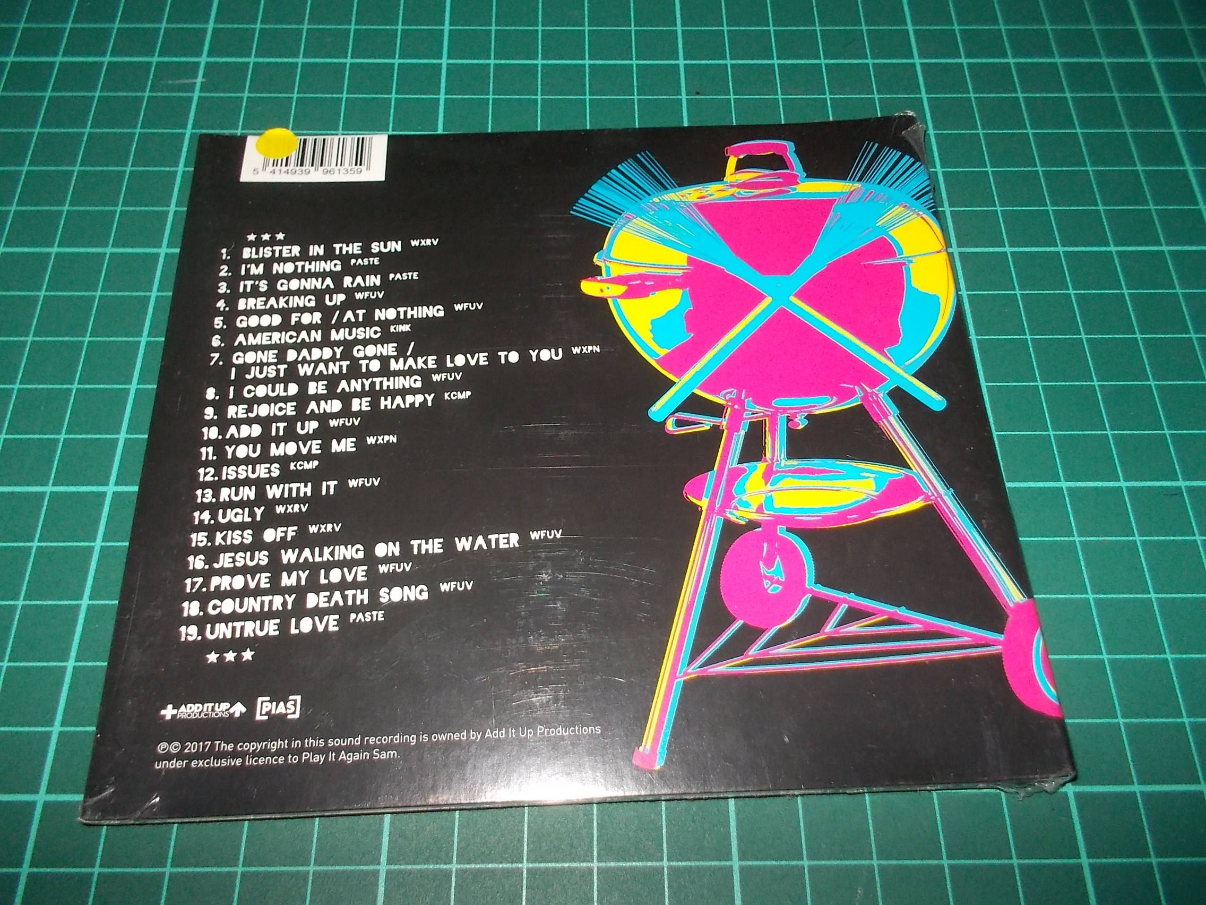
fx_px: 1010
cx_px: 603
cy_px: 452
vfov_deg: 48.2
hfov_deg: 61.7
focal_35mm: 29
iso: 200
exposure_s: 1/30
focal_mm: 4.1
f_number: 3.3
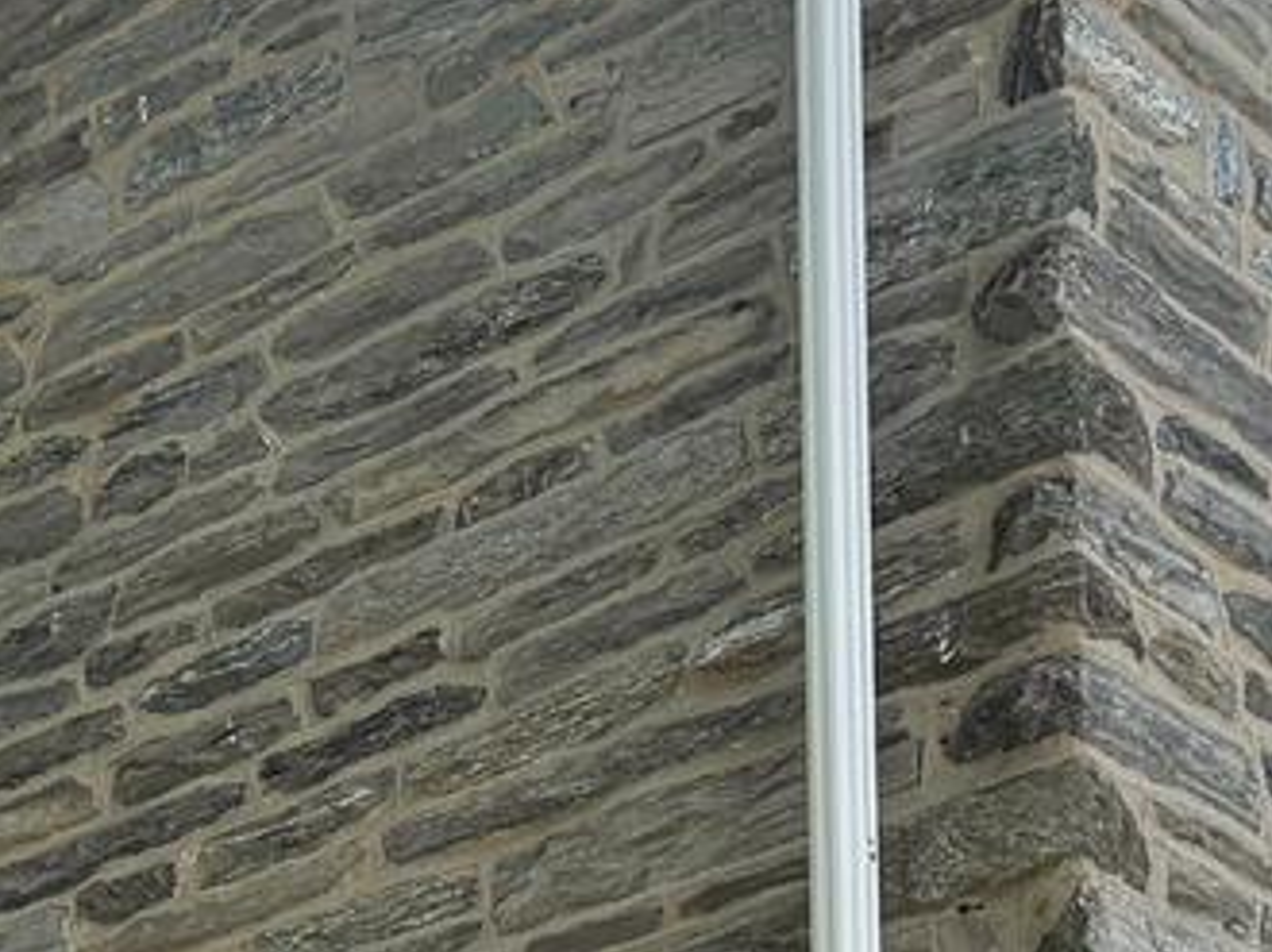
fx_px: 5471
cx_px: -15
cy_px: 1515
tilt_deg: +20.1
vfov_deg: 9.6
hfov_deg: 13.1
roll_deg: -2.5
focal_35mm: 149
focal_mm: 6.76
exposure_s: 1/1139
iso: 100
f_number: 1.78
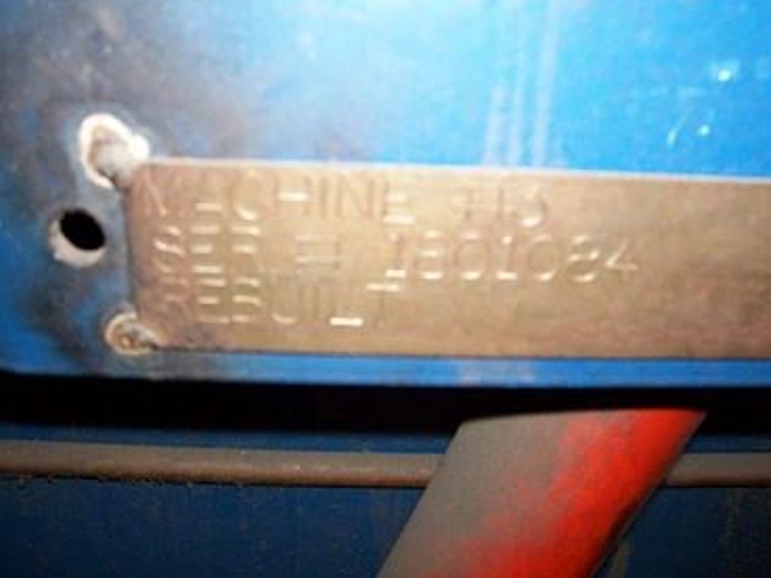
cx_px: 400
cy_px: 266
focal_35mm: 37
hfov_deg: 50.1
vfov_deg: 38.6
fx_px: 824
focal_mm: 5.6
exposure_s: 1/112
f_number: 2.7
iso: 140
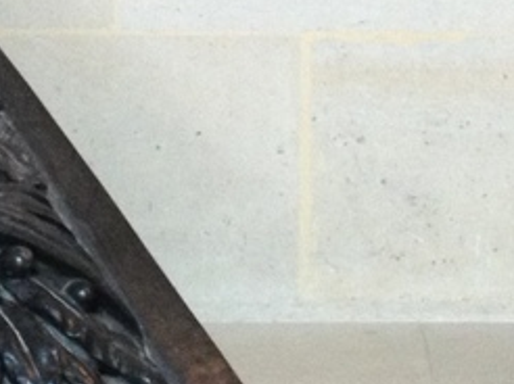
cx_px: 280
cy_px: -167
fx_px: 2537
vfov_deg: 8.5
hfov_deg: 11.6
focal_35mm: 171
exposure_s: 1/20
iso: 200
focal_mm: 4.28
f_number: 2.4
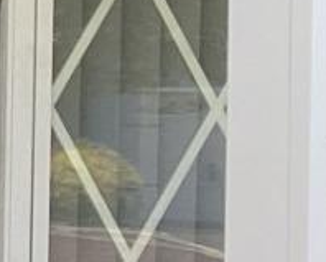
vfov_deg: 6.8
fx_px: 2213
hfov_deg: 6.8
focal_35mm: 229
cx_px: -904
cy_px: 87
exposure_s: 1/208
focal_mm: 3.3
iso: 25
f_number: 2.4
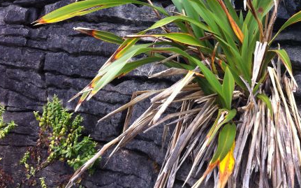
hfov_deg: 36.5
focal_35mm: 55
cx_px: 204
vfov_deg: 23.0
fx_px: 451
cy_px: 23
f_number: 2.8
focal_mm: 3.85
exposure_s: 1/120
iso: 125
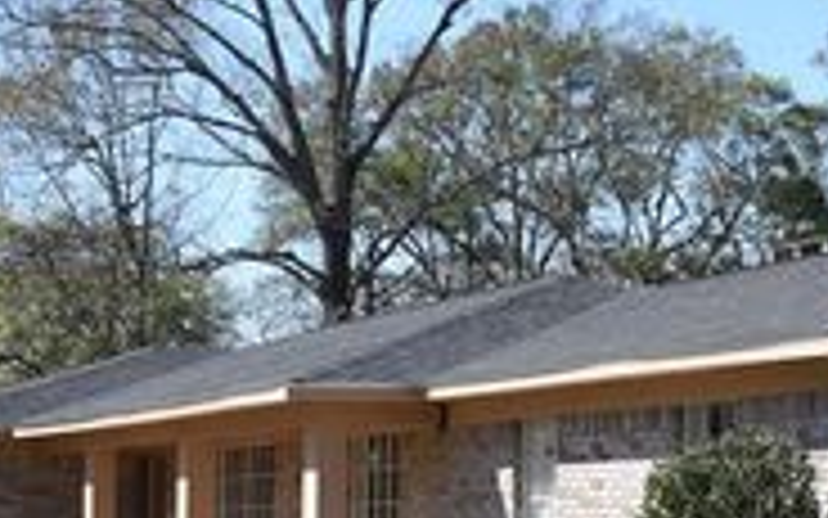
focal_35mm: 95
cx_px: 716
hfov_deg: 21.4
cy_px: 381
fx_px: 2152
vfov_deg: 13.7
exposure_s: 1/2000
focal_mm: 23
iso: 320
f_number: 3.8
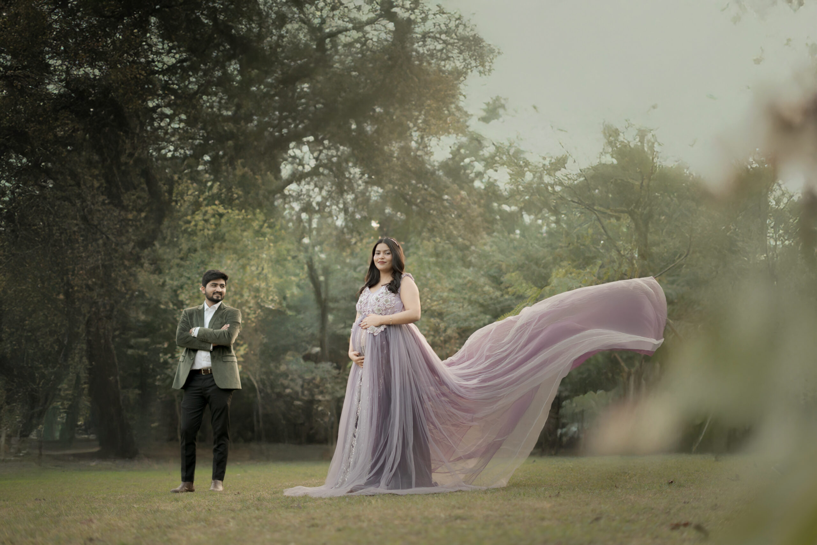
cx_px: 408
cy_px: 272
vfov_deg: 27.0
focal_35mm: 50
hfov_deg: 39.6
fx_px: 1135
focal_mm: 50
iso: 500
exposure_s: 1/400
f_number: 2
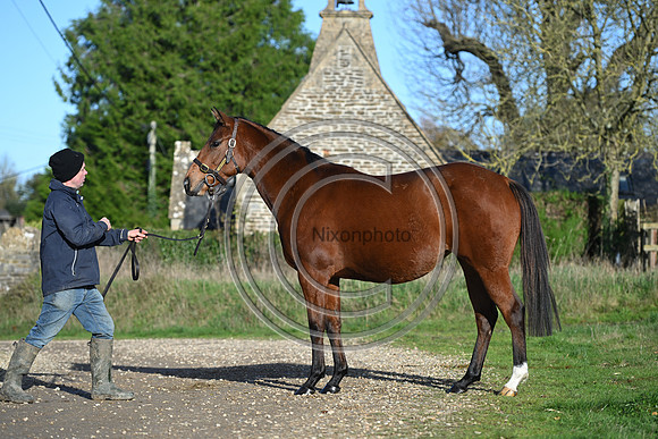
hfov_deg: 17.6
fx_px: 2121
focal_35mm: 116
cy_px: 220
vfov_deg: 11.8
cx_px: 329
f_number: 3.5
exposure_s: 1/1250
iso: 140
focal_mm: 116
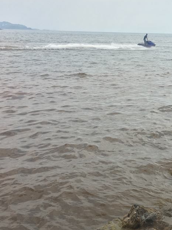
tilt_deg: -7.4
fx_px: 371
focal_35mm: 56
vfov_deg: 34.2
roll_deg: -1.9
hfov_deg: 25.2
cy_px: 88
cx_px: 160
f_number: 2.2
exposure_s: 1/1026
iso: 25
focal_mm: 4.15
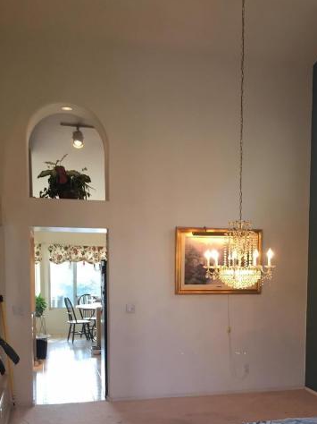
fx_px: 574
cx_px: 228
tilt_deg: -6.0
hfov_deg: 30.5
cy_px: 311
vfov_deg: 39.5
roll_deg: -0.1
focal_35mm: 47
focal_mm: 4.15
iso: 32
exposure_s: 1/30
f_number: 2.2
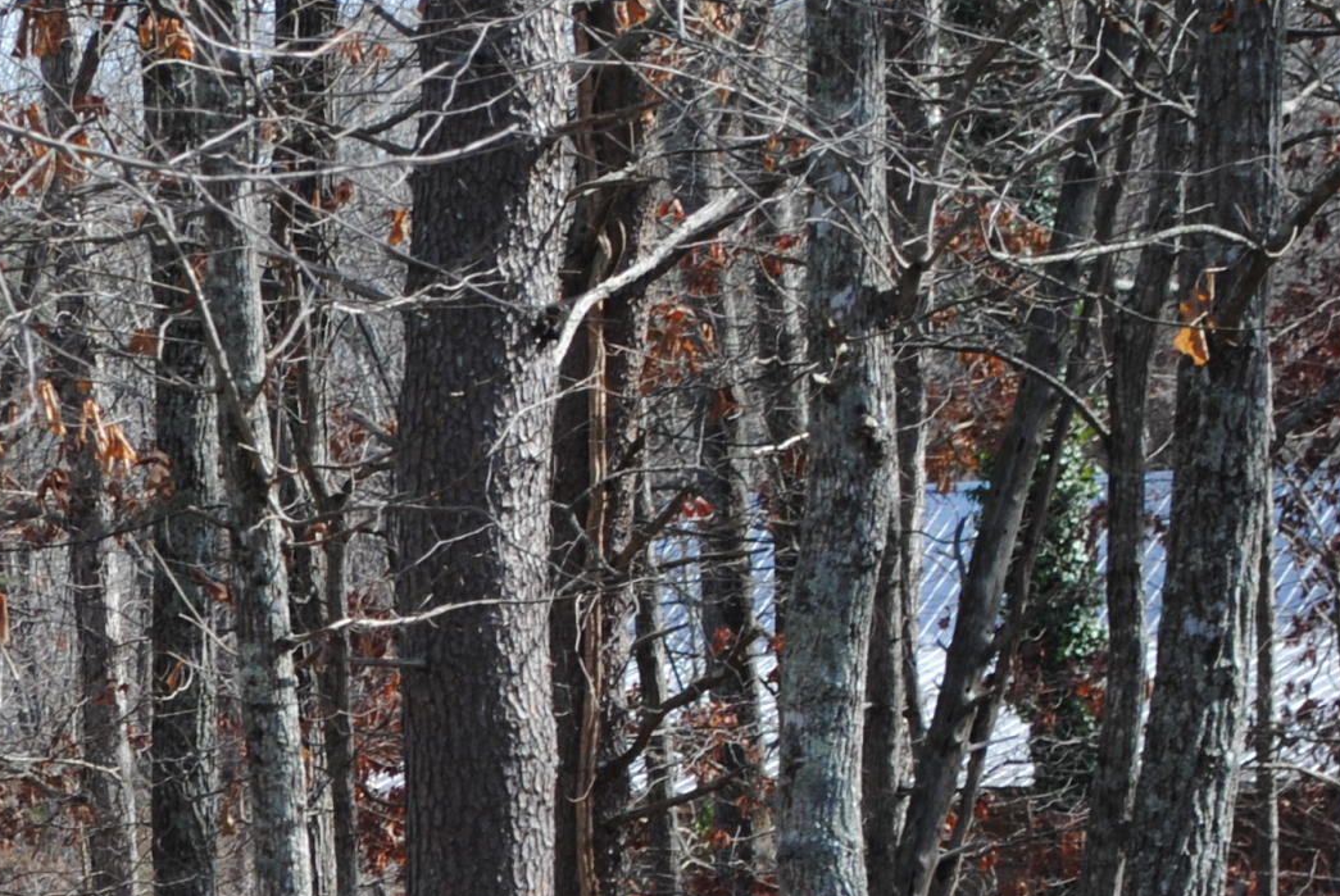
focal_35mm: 224
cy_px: 987
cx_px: -518
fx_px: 8346
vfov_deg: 6.1
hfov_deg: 9.0
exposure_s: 1/160
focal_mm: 52
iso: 100
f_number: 6.3
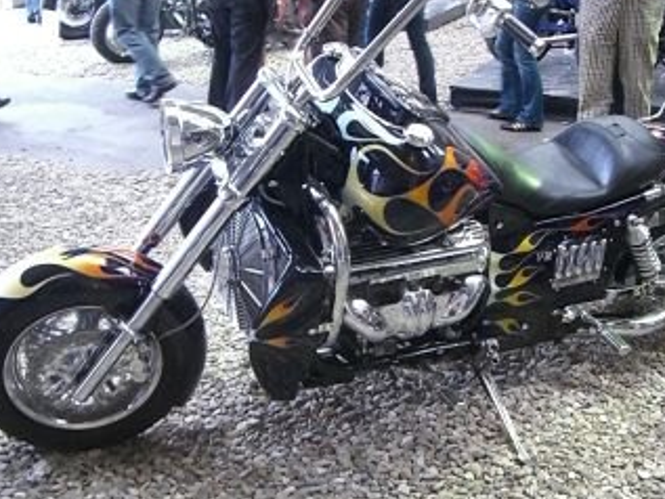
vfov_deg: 28.5
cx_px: 379
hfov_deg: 37.4
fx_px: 980
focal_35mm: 51
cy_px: 211
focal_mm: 6.2
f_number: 2.7
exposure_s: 1/40
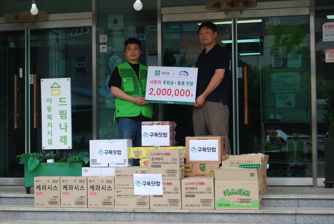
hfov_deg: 24.6
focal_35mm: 82
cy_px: 112
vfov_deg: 16.6
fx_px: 766
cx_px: 167
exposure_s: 1/80
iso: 200
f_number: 5.6
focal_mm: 55
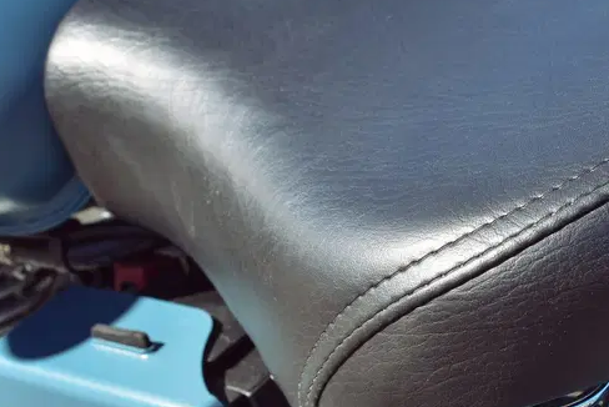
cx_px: 518
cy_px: 272
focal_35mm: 123
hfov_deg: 16.5
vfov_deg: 11.1
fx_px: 2082
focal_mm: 50
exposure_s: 1/80
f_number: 9
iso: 100
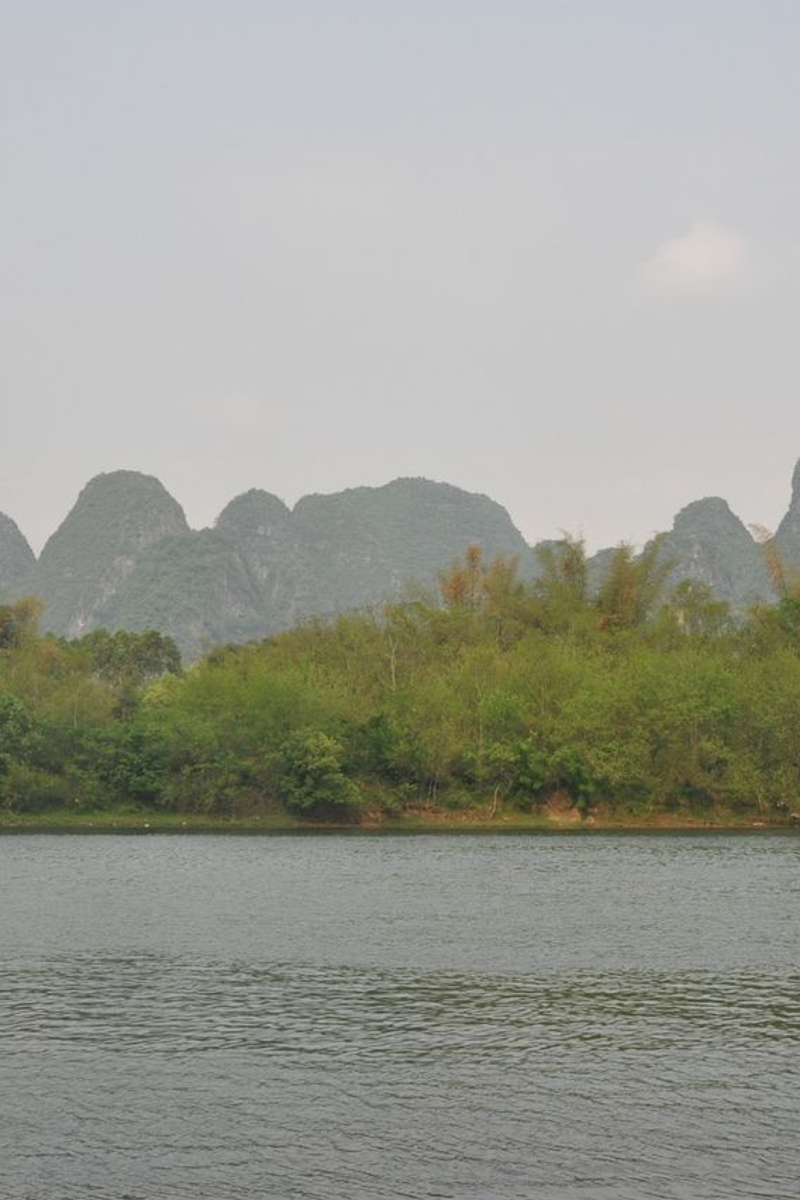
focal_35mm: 64
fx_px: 2133
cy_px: 599
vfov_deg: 31.4
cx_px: 465
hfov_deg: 21.2
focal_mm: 28
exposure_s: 1/640
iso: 800
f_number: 13
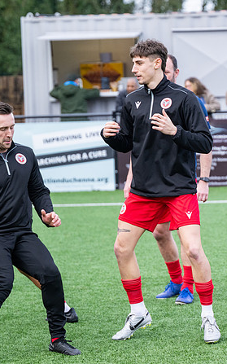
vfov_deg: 11.0
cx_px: 218
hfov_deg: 6.9
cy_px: 179
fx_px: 1883
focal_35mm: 190
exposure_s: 1/1250
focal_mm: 120
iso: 800
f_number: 4
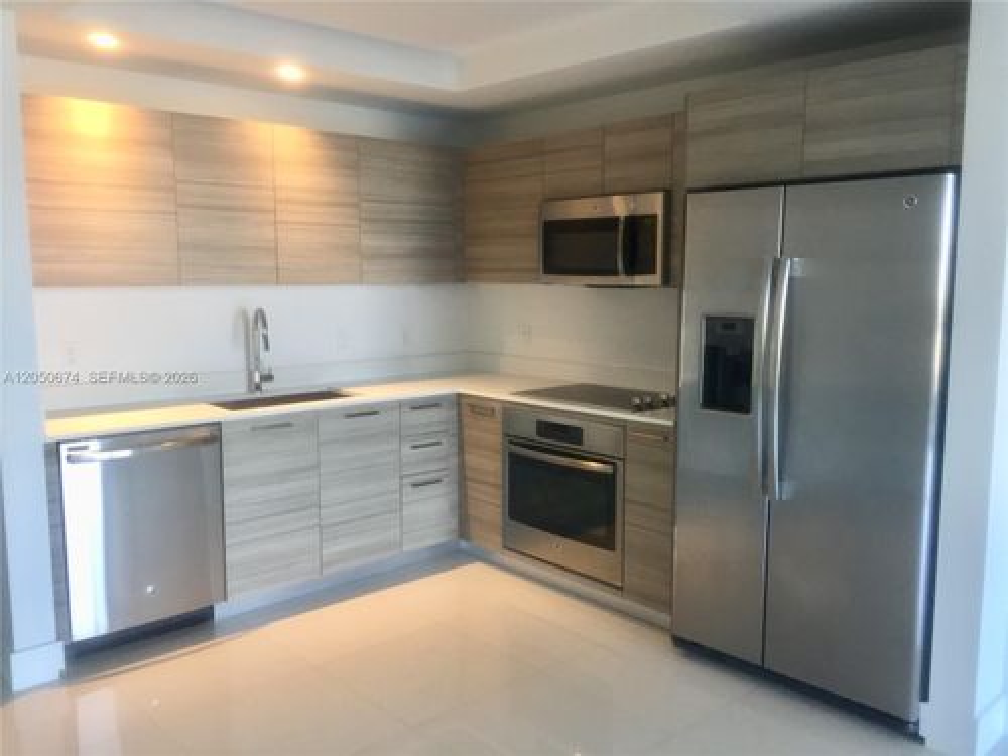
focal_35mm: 29
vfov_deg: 48.2
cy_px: 378
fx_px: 844
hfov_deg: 61.7
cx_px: 504
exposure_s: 1/30
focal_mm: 4.15
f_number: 2.2
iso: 64
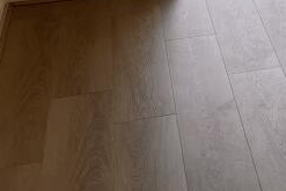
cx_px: 447
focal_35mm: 112
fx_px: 890
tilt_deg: -8.3
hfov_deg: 16.4
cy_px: -212
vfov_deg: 11.0
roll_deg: -0.1
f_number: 1.5
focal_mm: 5.7
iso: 40
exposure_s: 1/259
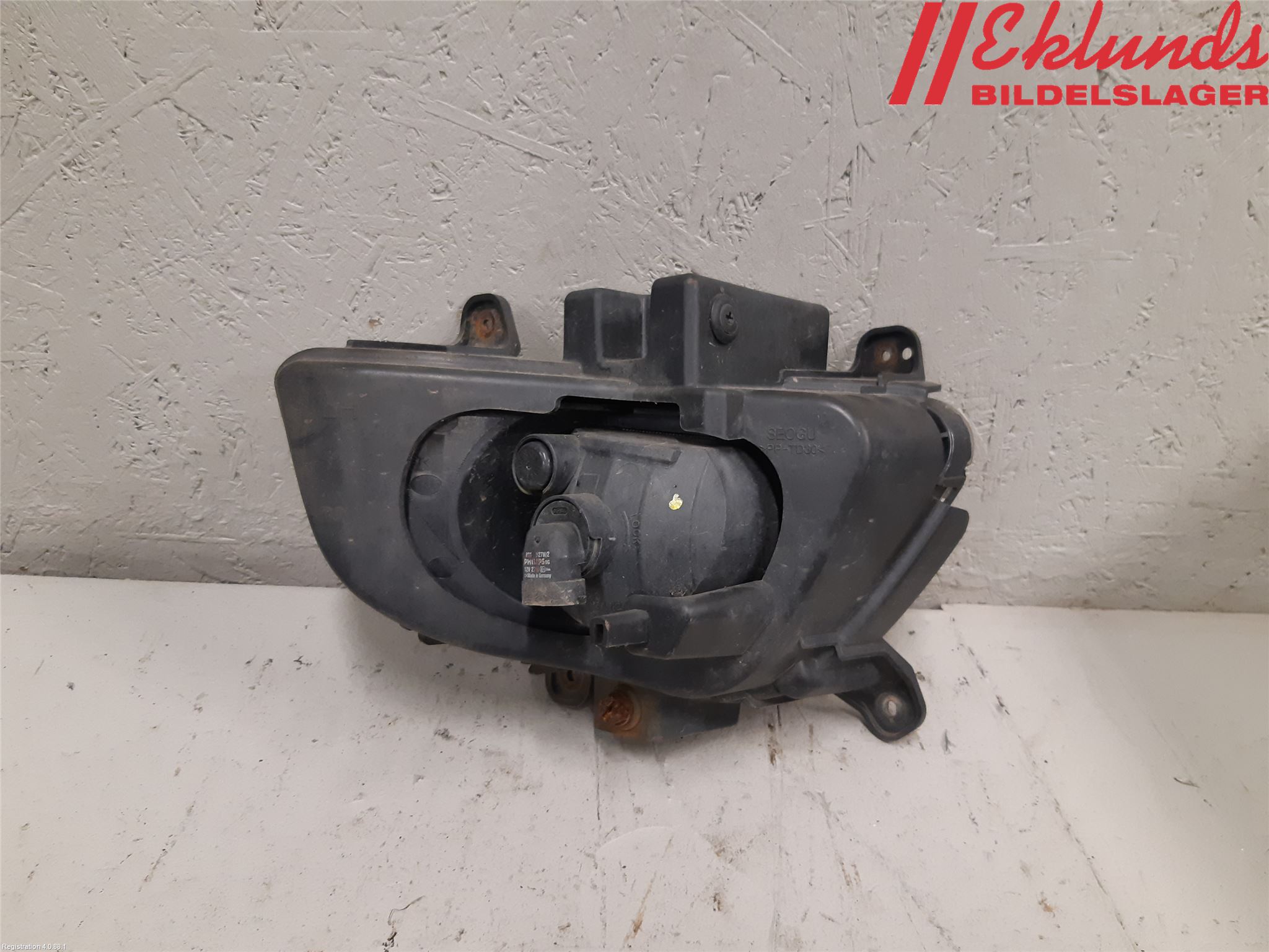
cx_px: 634
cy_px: 476
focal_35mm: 26
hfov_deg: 67.3
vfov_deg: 53.1
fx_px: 953
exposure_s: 1/50
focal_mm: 3.93
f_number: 1.7
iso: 200
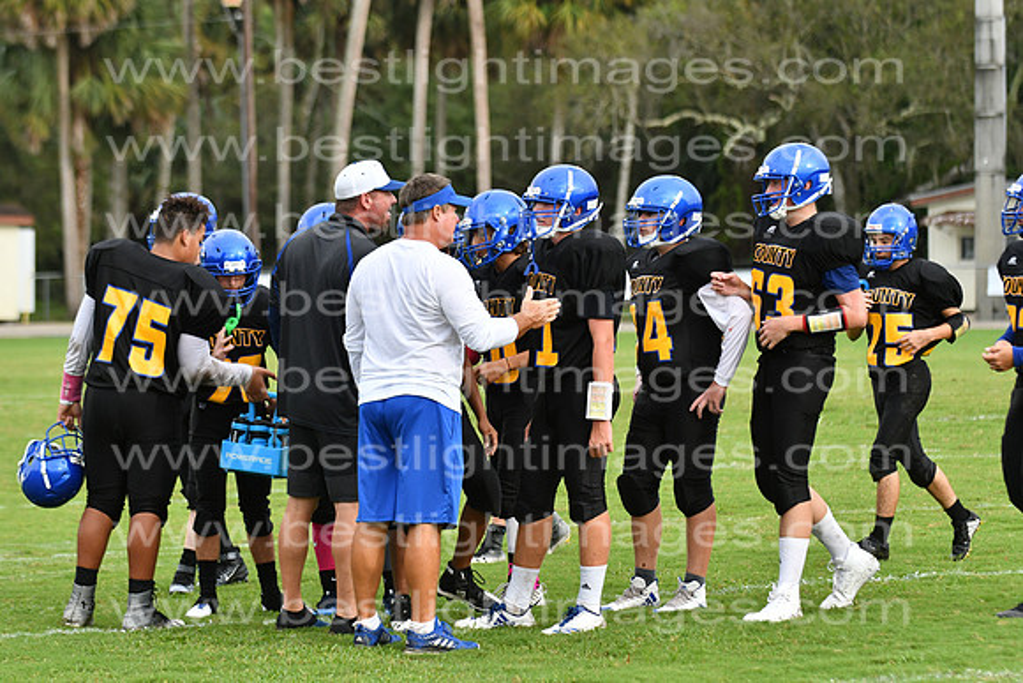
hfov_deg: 9.8
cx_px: 512
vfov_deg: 6.5
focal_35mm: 210
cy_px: 342
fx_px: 5969
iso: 800
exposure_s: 1/3200
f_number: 3.5
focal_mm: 140
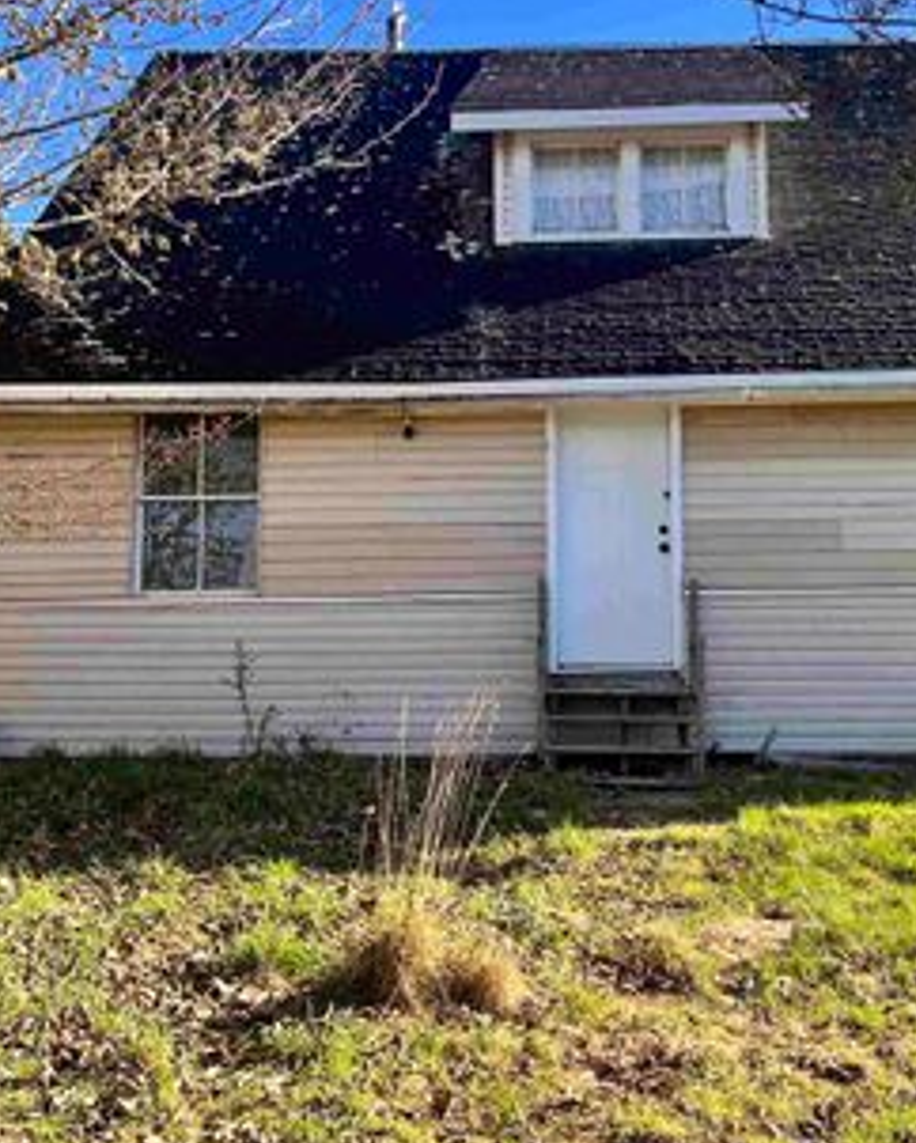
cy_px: 505
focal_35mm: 42
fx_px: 1422
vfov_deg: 43.7
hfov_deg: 35.4
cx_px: 602
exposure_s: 1/1100
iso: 50
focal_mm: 5.7
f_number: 1.5
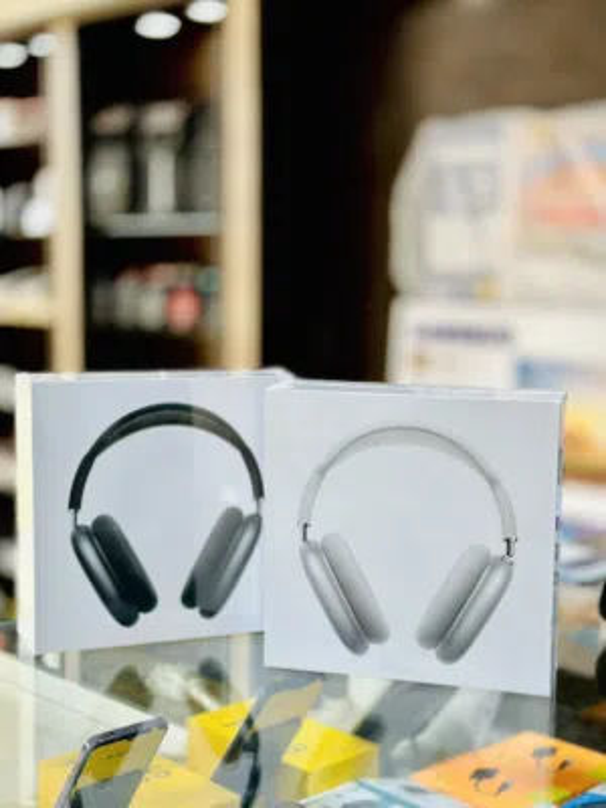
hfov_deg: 30.3
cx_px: 303
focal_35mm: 48
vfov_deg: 39.7
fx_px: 1120
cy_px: 404
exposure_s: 1/302
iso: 80
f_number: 1.78
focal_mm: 6.86
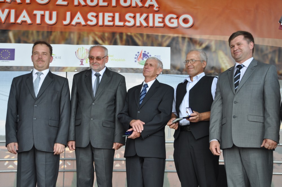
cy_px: 94
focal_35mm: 68
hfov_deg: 29.9
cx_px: 141
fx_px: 528
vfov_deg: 20.1
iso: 200
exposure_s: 1/160
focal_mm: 45
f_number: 6.3
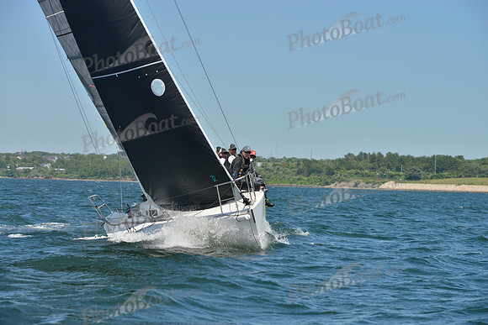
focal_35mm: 130
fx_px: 1763
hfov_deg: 15.8
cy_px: 162
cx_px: 244
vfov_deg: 10.6
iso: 280
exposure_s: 1/1250
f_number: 8
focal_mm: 130
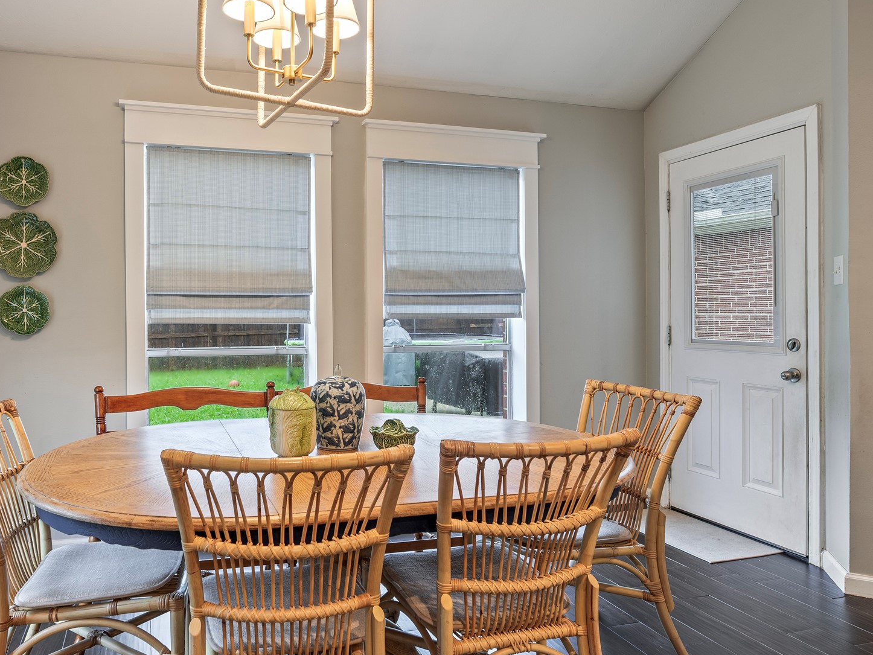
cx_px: 313
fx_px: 656
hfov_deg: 66.0
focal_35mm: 26
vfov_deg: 53.1
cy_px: 318
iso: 125
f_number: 5.6
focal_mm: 18
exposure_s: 1/1.25
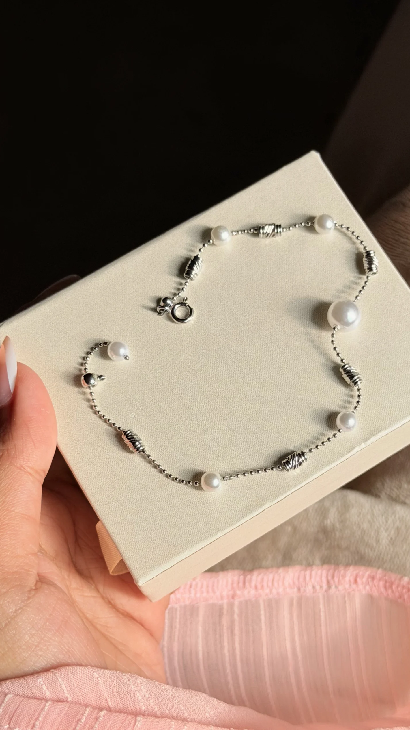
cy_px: 370
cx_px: 221
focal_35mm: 53
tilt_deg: -71.2
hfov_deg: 22.6
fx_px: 1024
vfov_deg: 39.2
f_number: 1.78
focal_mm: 6.76
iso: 64
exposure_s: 1/578
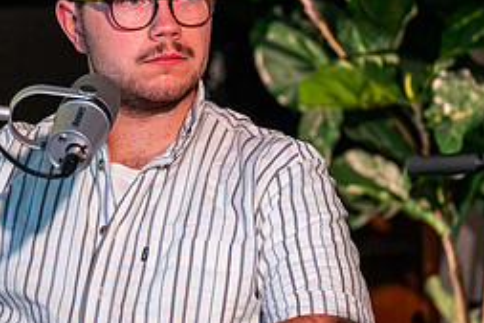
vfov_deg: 3.0
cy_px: 137
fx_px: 6161
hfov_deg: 4.5
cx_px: 170
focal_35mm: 458
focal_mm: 200
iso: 2000
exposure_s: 1/200
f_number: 2.8
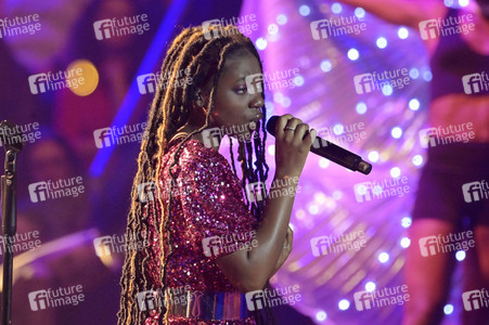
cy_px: 162
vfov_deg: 3.4
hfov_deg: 5.2
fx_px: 5429
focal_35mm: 400
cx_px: 244
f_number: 5.6
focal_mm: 400
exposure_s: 1/400
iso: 12800
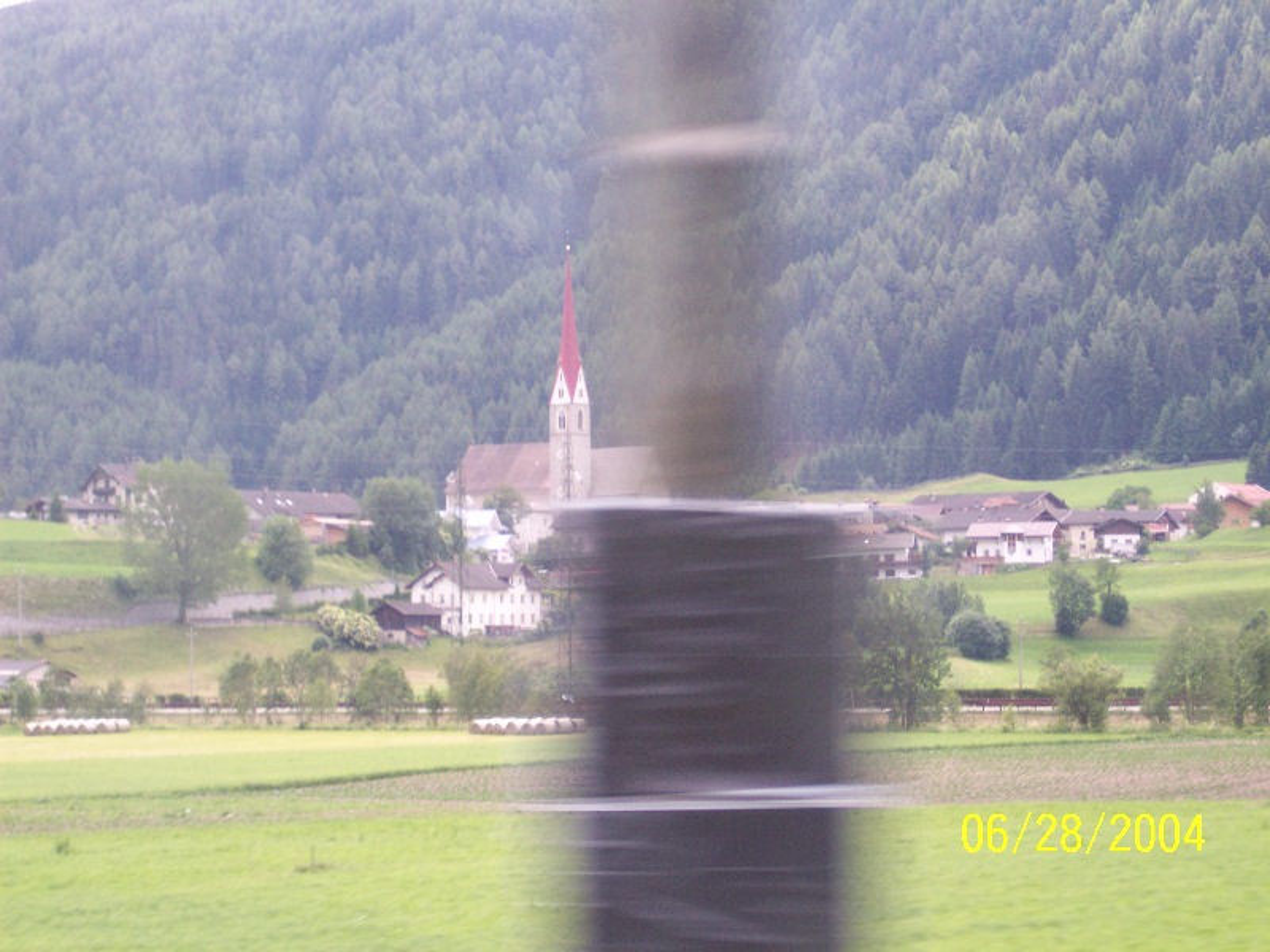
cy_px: 476
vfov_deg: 13.0
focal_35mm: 114
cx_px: 635
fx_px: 4182
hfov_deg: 17.3
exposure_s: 1/90
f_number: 4.8
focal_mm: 24
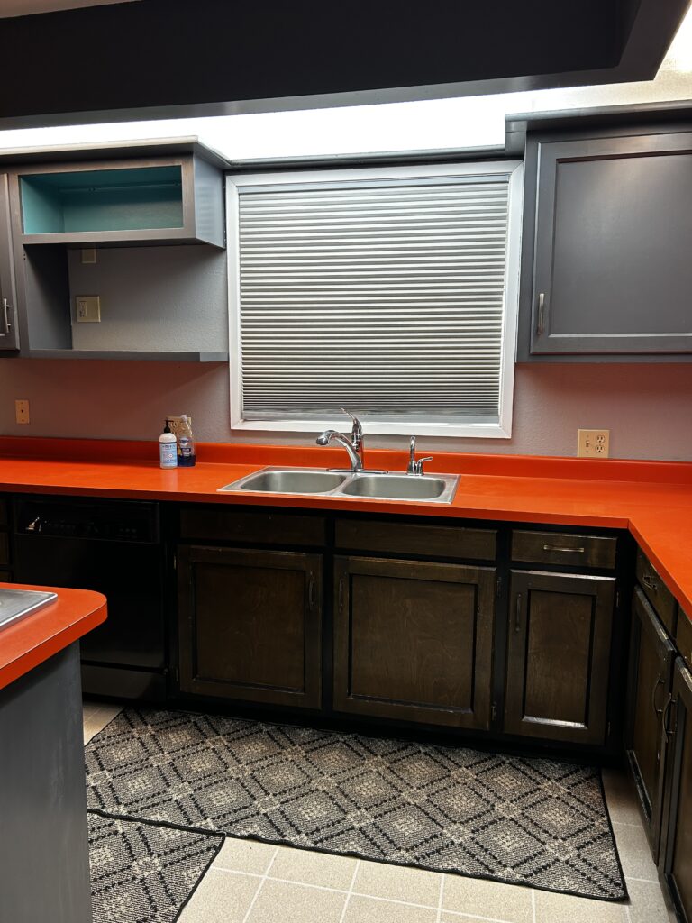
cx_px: 346
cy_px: 462
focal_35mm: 26
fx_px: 693
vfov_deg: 67.3
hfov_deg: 53.1
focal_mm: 5.7
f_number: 1.5
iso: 80
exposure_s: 1/120
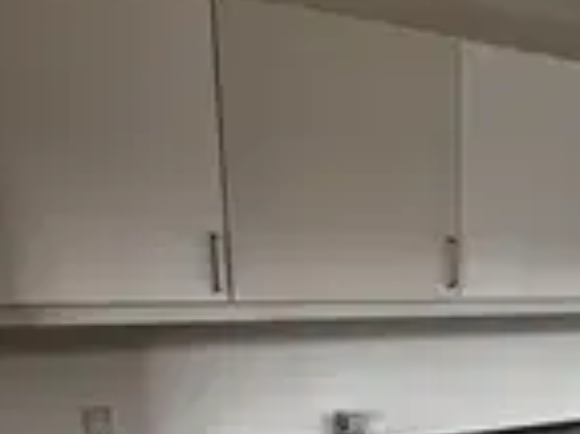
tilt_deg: -9.3
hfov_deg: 48.9
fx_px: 569
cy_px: 377
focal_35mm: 34
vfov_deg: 39.2
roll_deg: -0.6
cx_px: 509
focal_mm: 1.57
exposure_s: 1/214
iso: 32
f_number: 1.8
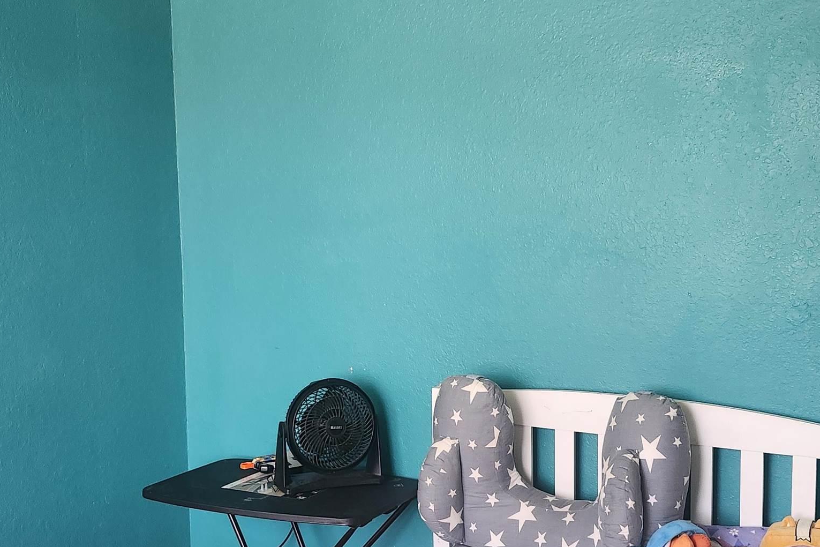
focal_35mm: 48
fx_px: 1093
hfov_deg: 41.1
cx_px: 413
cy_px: 301
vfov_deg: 28.1
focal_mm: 5.54
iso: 400
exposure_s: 1/120
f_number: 1.8
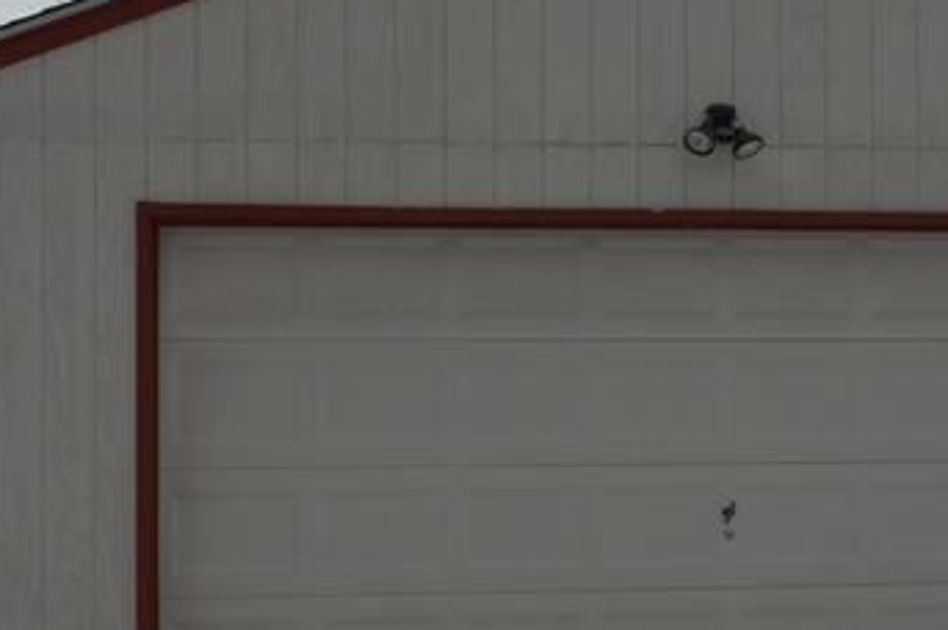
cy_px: 326
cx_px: 691
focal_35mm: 84
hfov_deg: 24.0
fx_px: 2210
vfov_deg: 16.2
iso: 250
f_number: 11
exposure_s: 1/500
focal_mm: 30
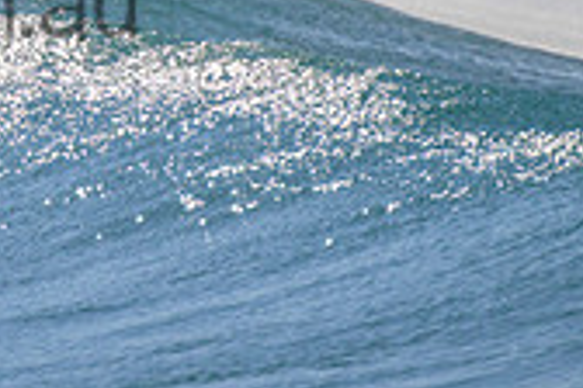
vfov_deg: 0.5
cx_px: -229
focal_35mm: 2768
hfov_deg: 0.7
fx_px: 44823
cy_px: -43
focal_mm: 800
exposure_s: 1/2000
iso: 560
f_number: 11
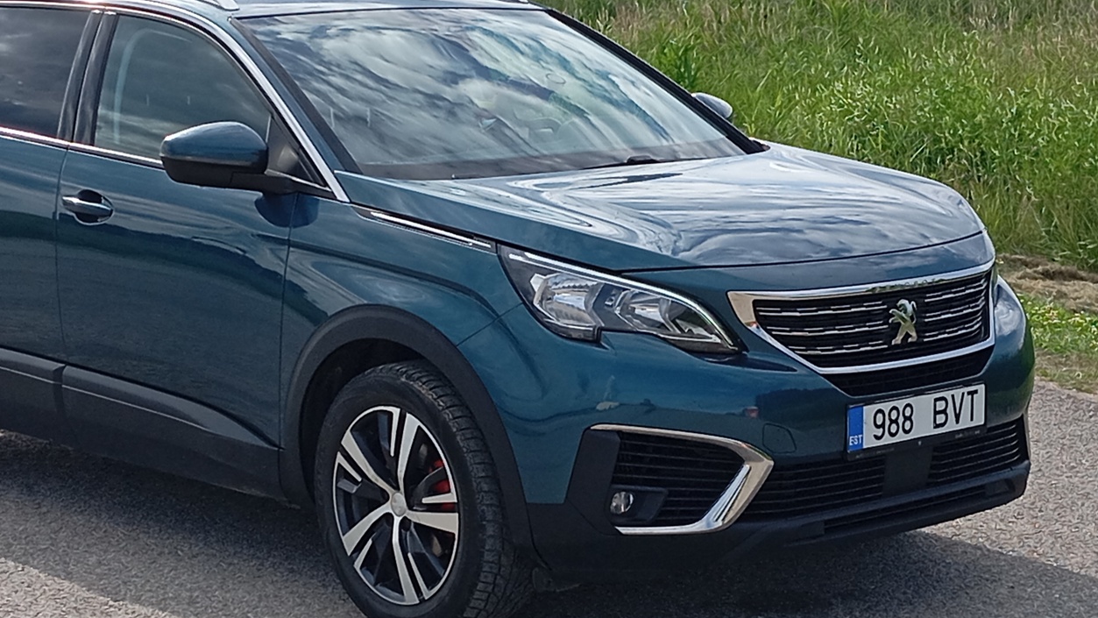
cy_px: 273
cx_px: 414
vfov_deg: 15.5
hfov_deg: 27.1
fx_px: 2271
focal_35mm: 78
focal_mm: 4.22
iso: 107
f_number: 1.8
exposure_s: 1/543
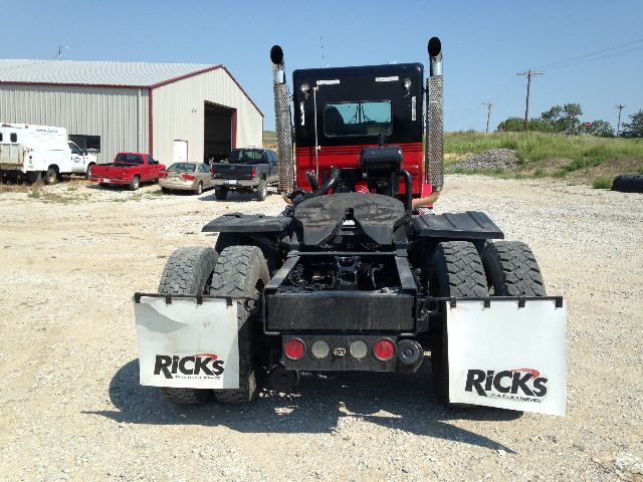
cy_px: 241
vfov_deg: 42.9
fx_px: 613
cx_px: 322
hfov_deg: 55.4
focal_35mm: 33
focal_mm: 4.12
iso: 50
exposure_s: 1/1506
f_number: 2.4
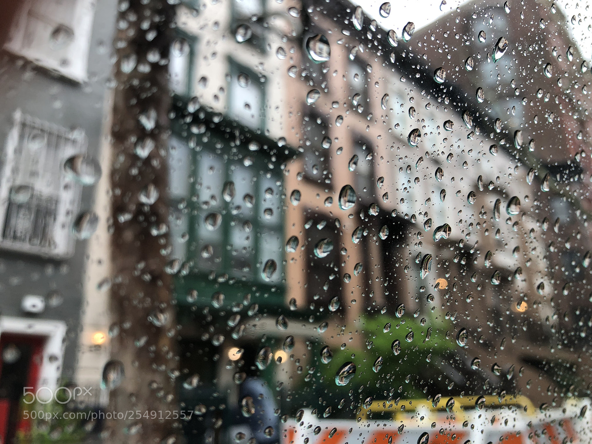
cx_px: 296
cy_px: 222
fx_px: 479
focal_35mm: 28
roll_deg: +1.1
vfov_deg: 49.7
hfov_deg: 63.4
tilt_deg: +20.6
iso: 32
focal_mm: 3.99
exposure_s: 1/120
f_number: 1.8
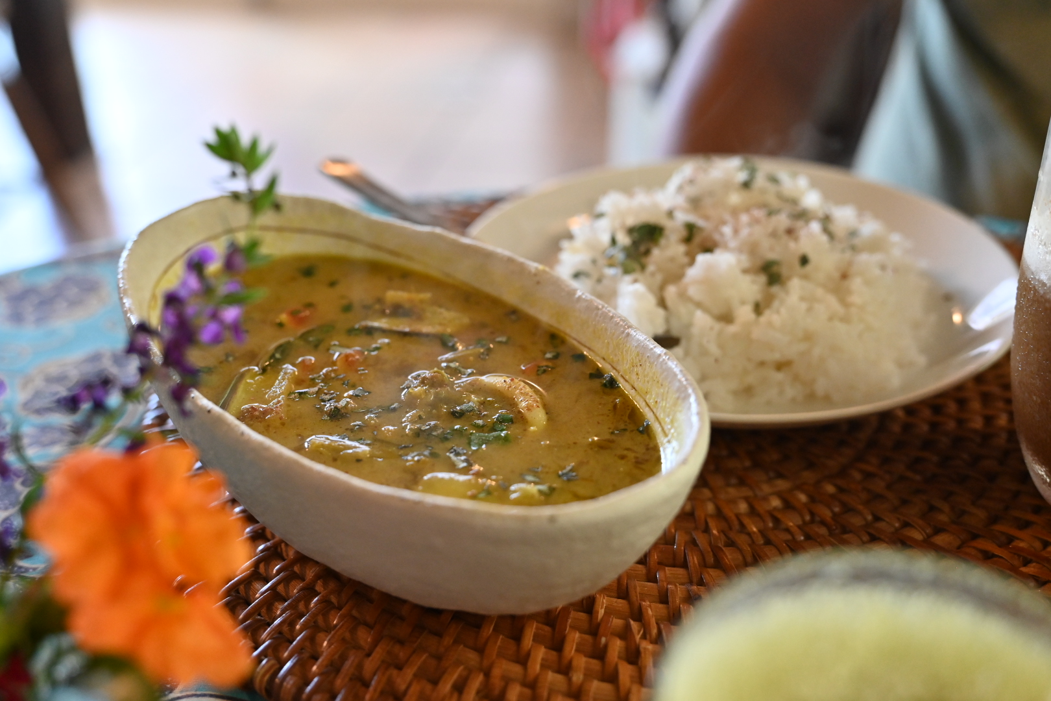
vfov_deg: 31.2
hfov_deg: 45.4
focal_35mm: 43
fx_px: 1255
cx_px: 526
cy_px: 350
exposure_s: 1/250
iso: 2500
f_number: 4
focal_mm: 43
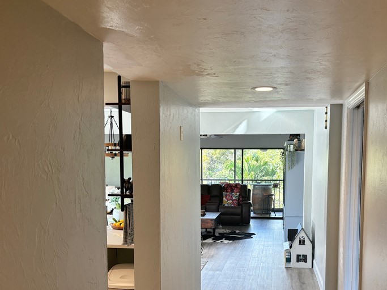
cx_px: 236
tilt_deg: -5.6
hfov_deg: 47.5
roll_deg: -0.6
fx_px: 436
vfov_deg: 36.3
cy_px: 204
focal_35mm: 39
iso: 80
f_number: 1.6
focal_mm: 5.96
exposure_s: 1/120
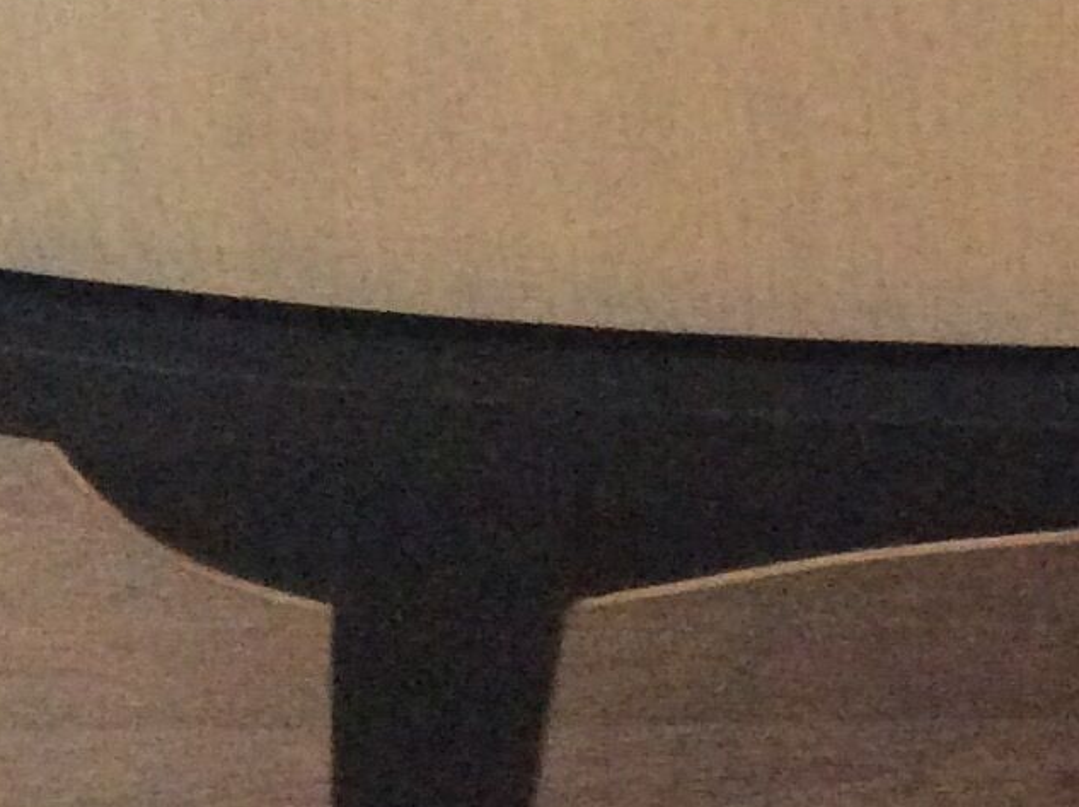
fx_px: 4078
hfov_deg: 14.7
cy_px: -203
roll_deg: +1.3
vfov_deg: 11.1
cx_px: 1219
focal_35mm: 131
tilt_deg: -25.4
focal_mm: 3.3
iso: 400
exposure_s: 1/17
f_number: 2.4
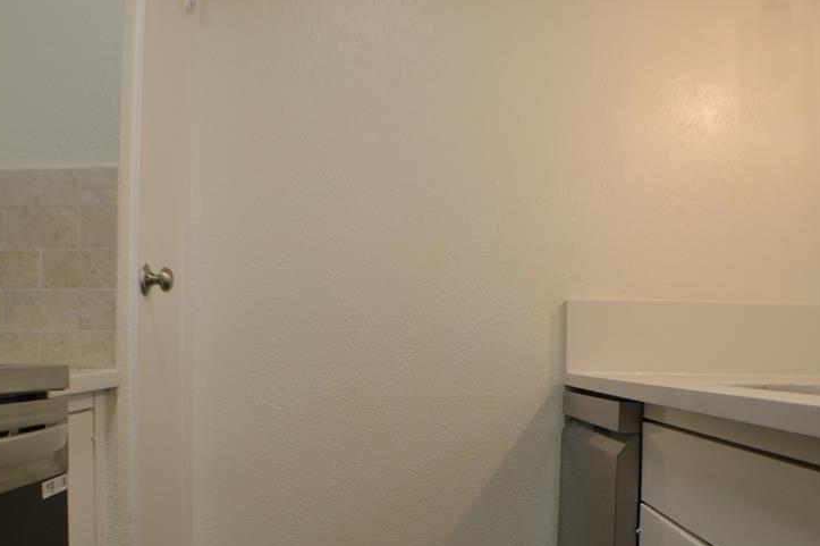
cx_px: 408
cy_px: 366
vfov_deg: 26.3
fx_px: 1161
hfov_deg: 38.9
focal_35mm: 51
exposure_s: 1/60
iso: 560
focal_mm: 24
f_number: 4
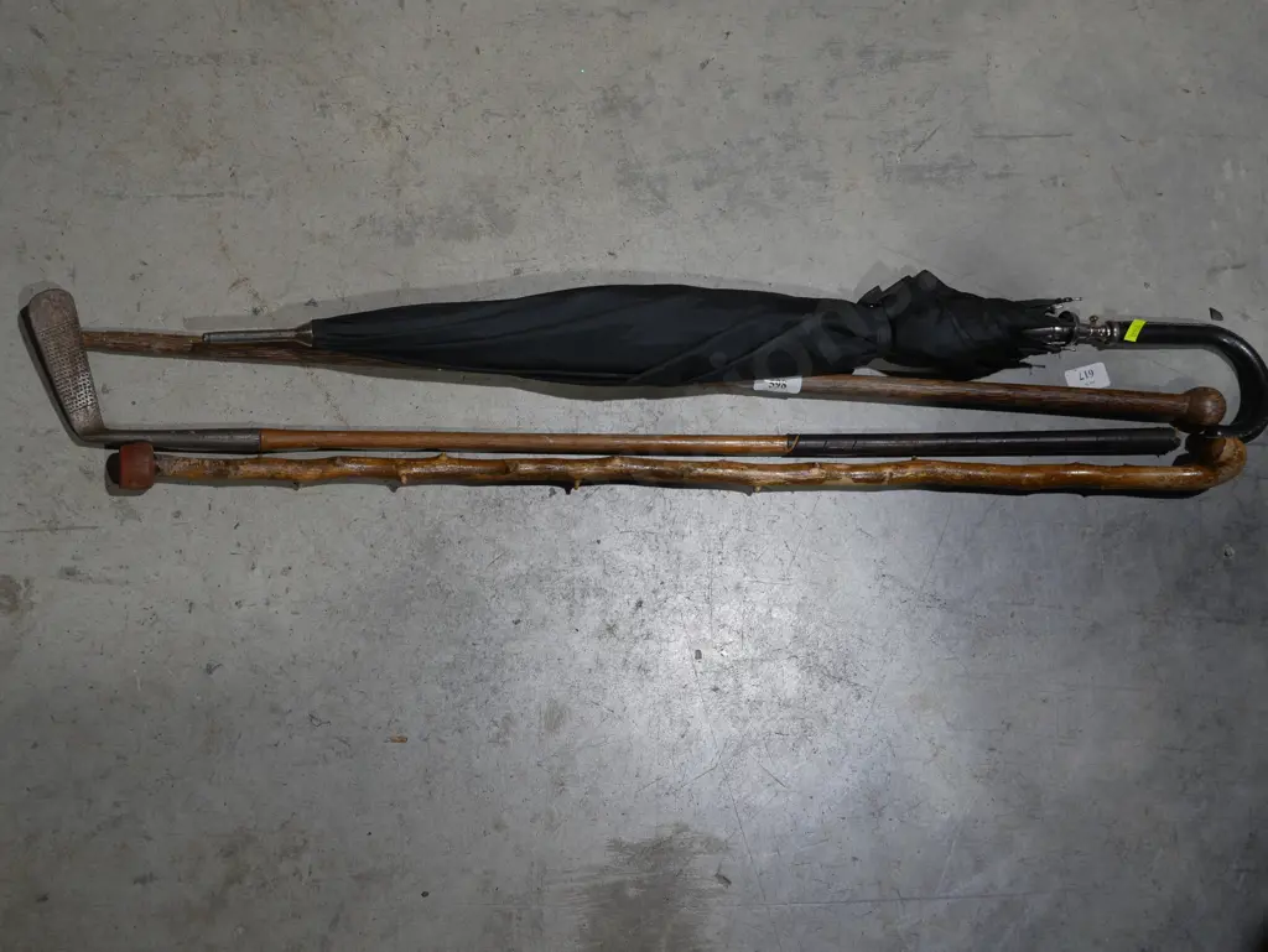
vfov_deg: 29.1
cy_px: 476
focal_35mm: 50
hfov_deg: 38.2
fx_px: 1832
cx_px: 634
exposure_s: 1/60
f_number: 5.3
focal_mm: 25
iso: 250
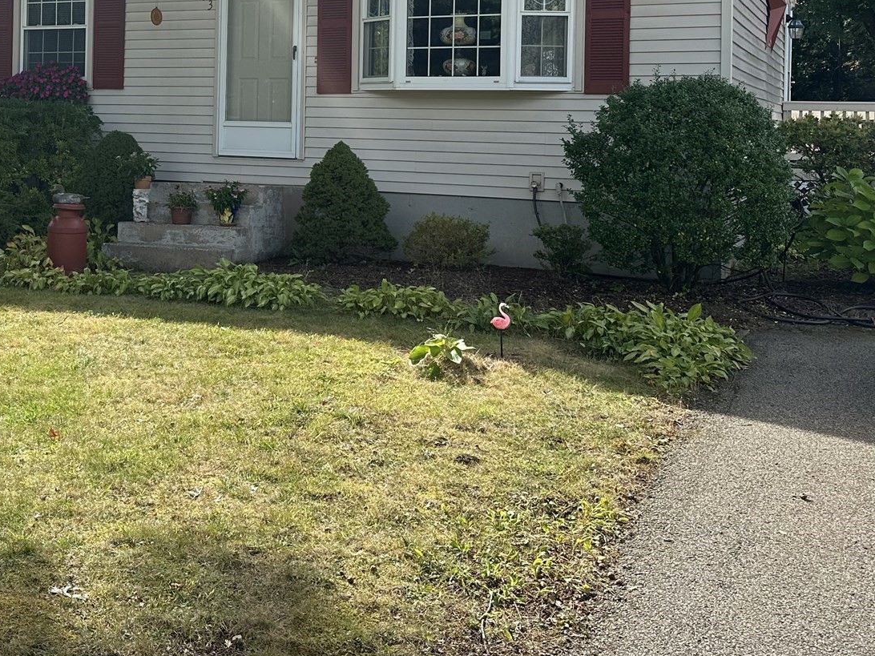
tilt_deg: +1.0
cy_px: 99
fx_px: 1137
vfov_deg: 31.1
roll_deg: -1.8
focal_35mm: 45
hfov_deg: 41.0
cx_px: 234
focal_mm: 6.86
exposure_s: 1/1751
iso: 80
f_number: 1.78
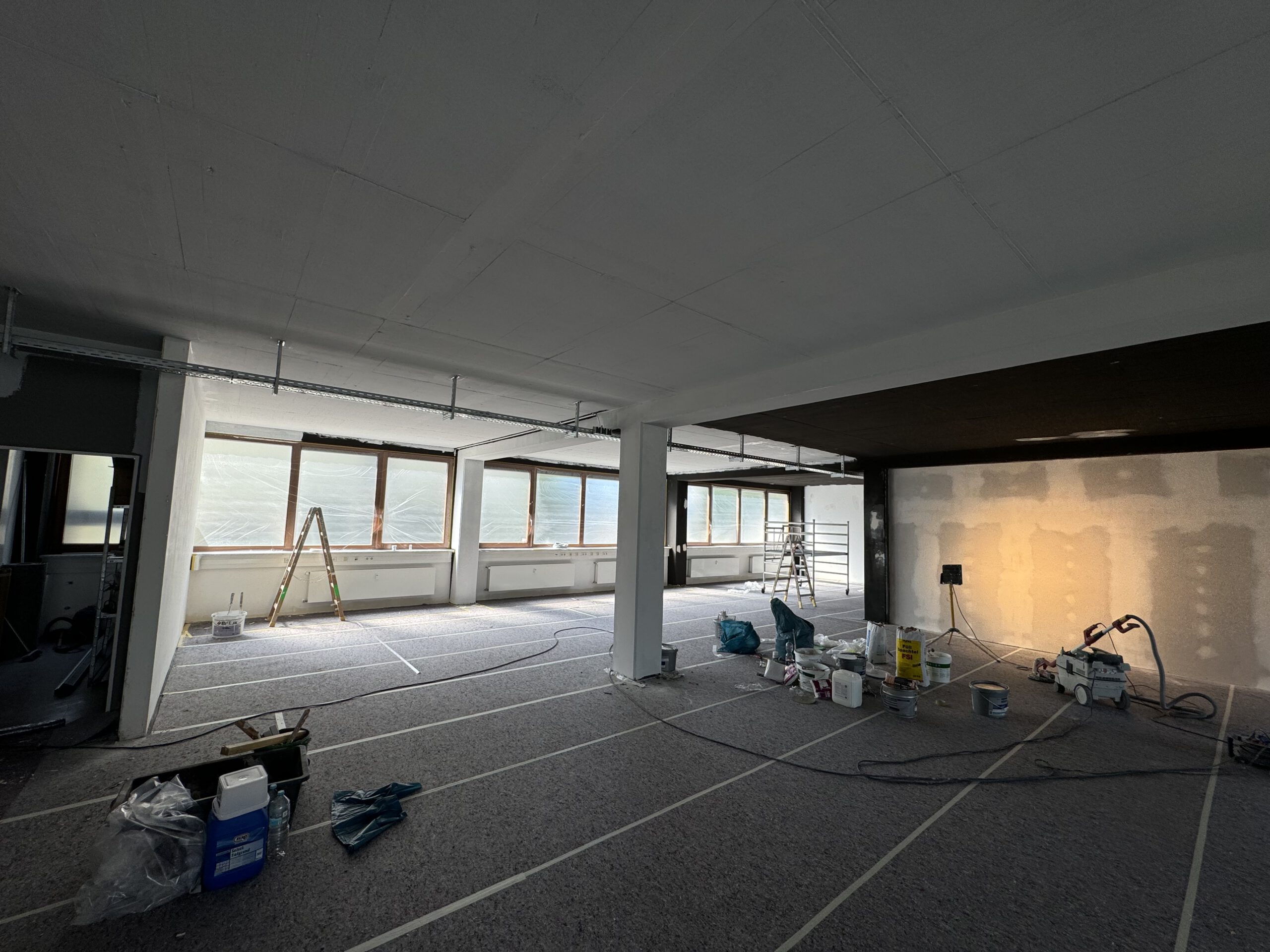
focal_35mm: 14
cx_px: 635
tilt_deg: +4.5
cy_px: 476
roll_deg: -2.0
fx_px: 514
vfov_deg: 85.7
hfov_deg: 102.1
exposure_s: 1/185
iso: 40
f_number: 2.2
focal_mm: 2.22
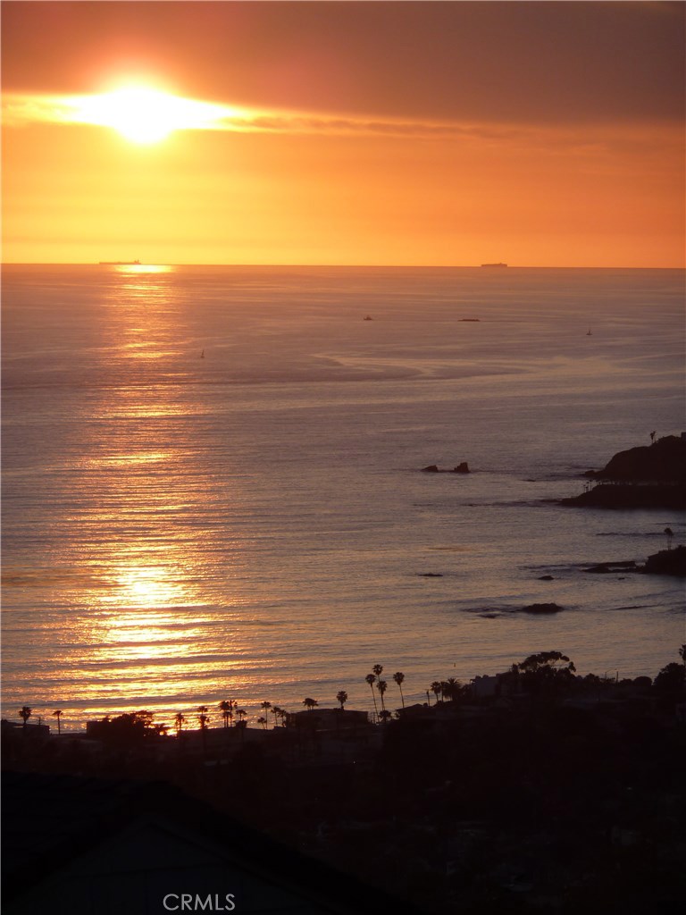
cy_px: 458
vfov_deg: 9.4
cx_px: 343
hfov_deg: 7.1
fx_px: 5549
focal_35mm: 210
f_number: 4.6
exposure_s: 1/400
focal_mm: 34.4
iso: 80
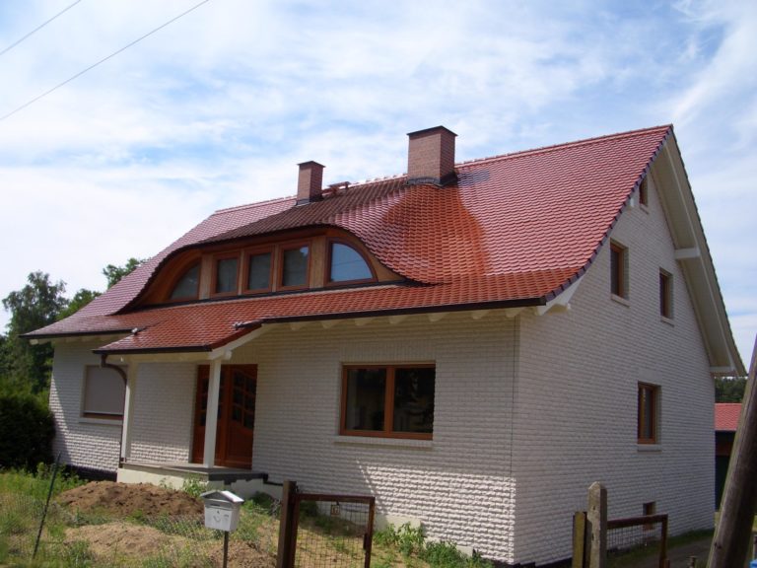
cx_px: 378
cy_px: 284
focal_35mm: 35
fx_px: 765
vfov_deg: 40.7
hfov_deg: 52.6
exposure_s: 1/400
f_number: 4.3
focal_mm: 5.8
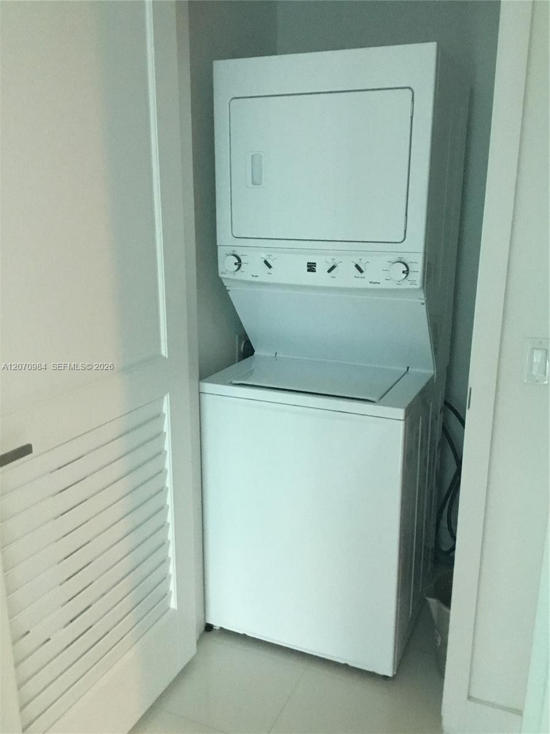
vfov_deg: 58.4
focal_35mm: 31
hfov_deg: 45.4
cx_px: 275
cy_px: 367
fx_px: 657
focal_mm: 3.3
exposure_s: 1/30
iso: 200
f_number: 2.4
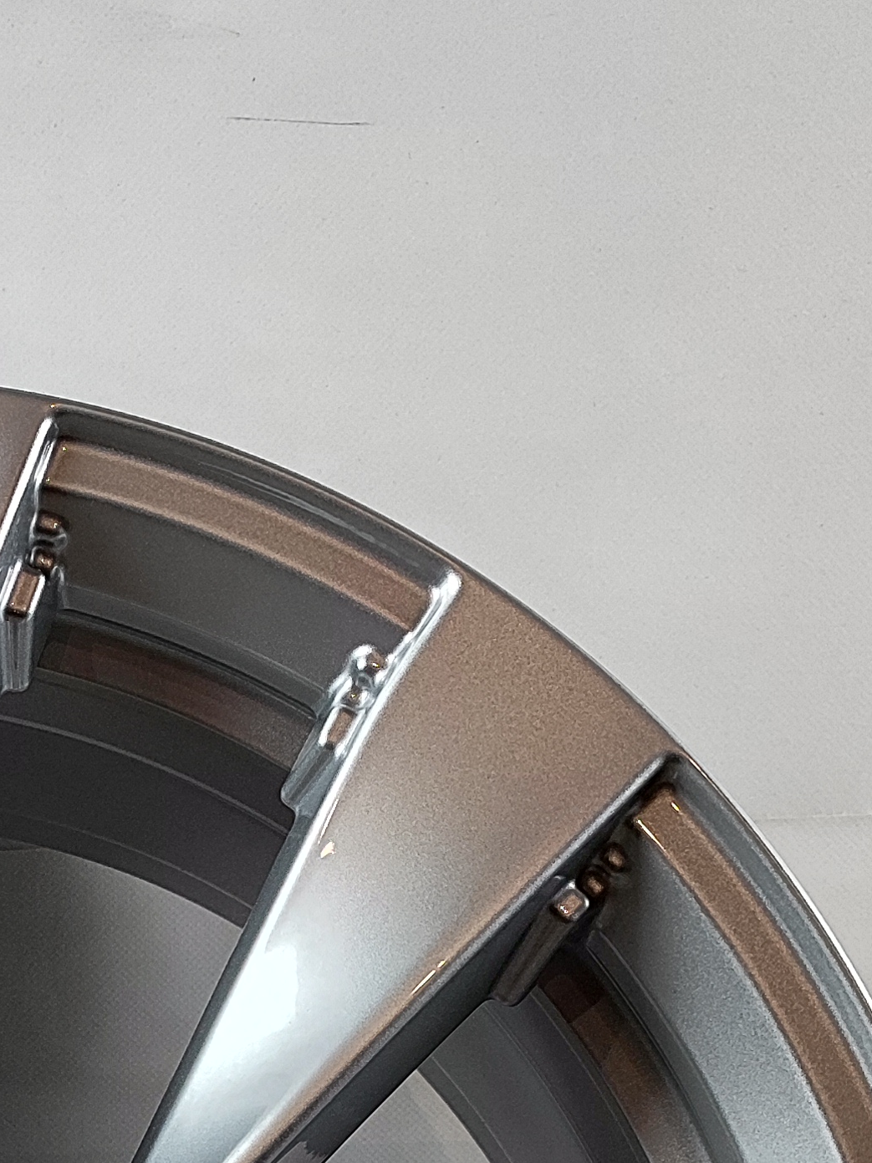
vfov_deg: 24.8
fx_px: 2318
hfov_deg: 20.0
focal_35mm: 69
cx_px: -161
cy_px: 1478
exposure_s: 1/120
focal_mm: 5.89
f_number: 1.89
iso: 431
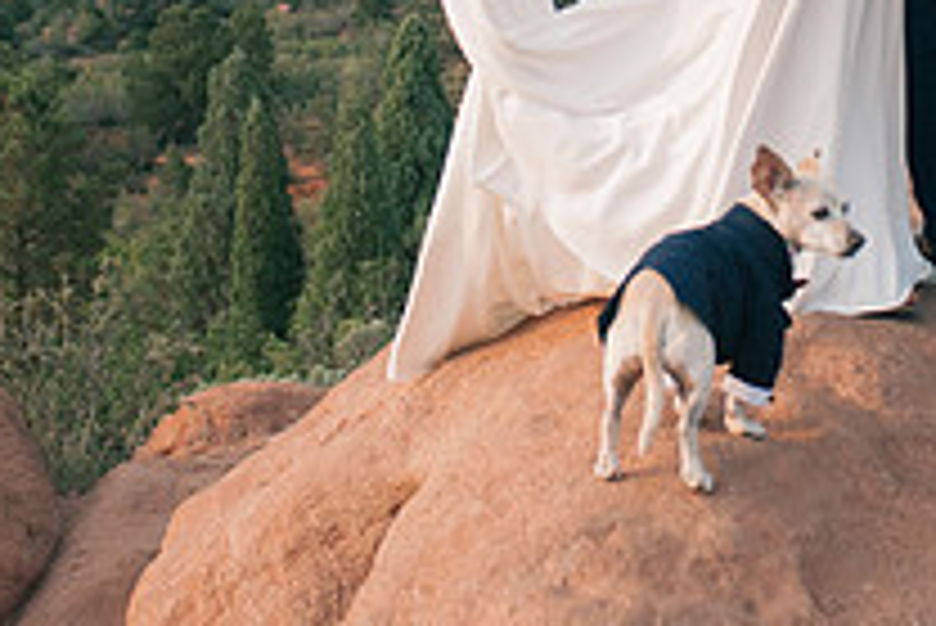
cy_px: -198
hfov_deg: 25.9
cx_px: 598
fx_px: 2029
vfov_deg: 16.5
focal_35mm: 78
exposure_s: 1/8000
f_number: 3.5
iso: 2000
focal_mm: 28
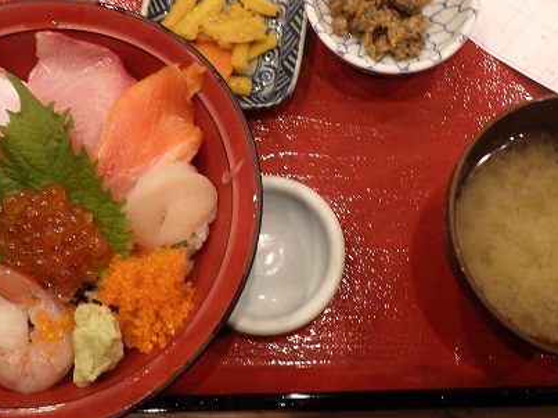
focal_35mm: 40
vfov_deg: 35.7
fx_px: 645
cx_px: 276
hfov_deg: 46.8
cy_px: 155
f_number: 3.5
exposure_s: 1/45
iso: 640
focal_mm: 5
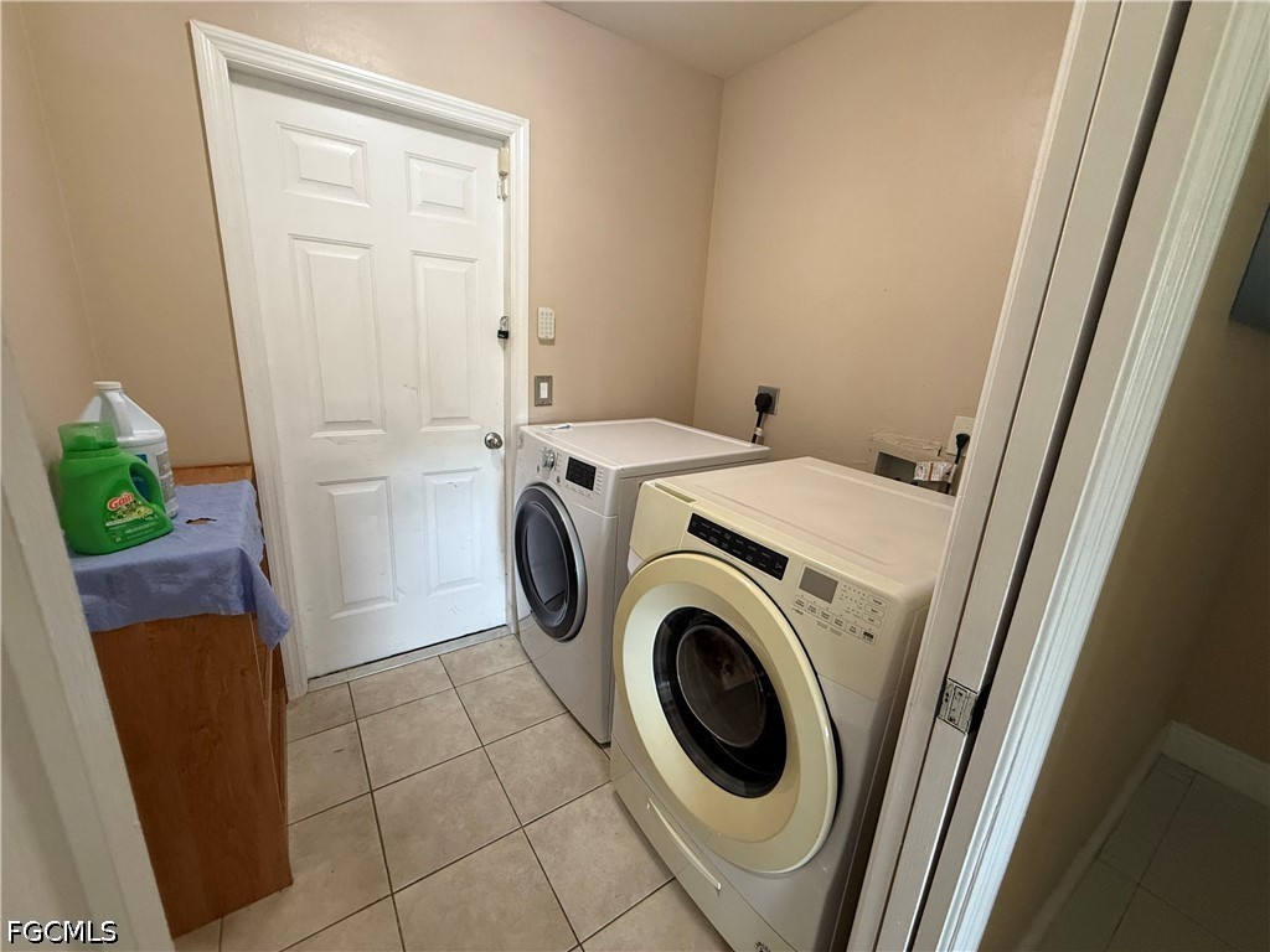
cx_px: 635
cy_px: 476
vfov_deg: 85.7
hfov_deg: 102.1
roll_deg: -3.6
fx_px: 514
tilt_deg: -14.5
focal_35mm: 14
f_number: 2.2
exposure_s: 1/60
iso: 250
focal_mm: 2.22
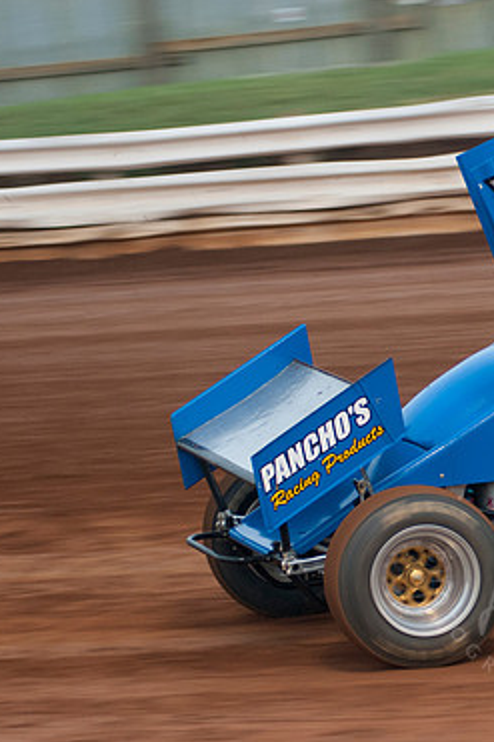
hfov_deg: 7.3
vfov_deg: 10.9
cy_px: 382
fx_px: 3873
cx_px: 550
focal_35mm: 188
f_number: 3.2
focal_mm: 80
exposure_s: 1/320
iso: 400
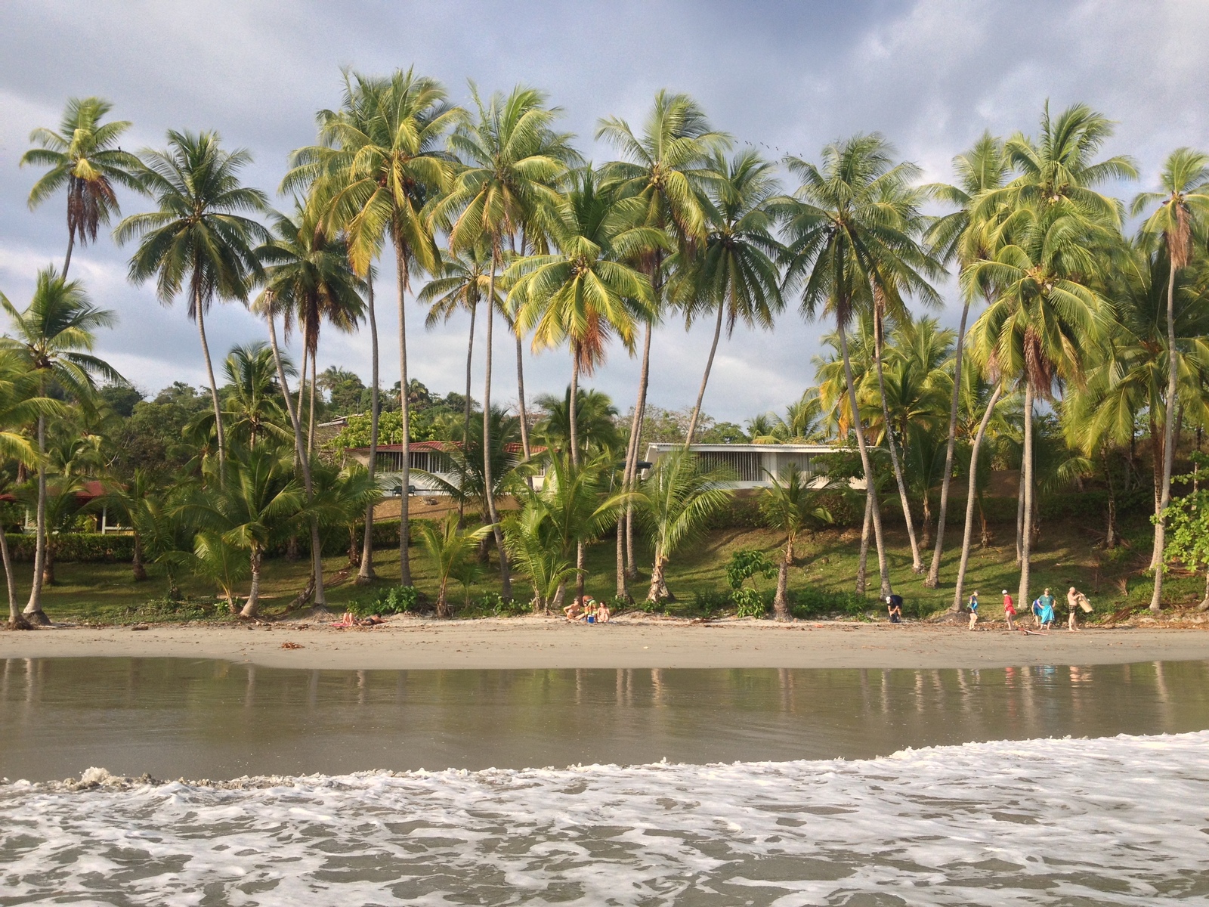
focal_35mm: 35
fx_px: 1222
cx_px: 604
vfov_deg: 40.7
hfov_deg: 52.6
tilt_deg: +4.1
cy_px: 454
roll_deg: +0.0
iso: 50
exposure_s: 1/920
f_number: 2.4
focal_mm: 4.28
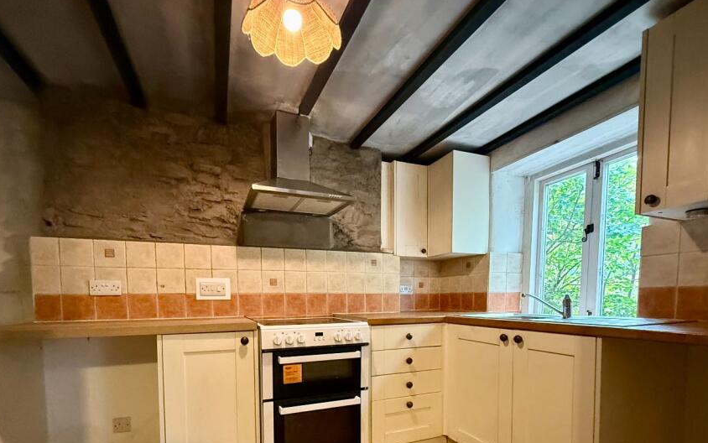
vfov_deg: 62.2
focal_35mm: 18
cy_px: 319
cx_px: 354
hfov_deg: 91.1
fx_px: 347
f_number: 2.2
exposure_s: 1/50
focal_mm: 2.22
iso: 800
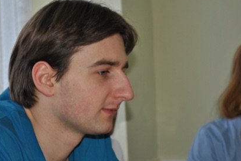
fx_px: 663
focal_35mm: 99
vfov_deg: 13.8
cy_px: 93
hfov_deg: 20.6
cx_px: 90
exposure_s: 1/60
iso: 200
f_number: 5.6
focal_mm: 52
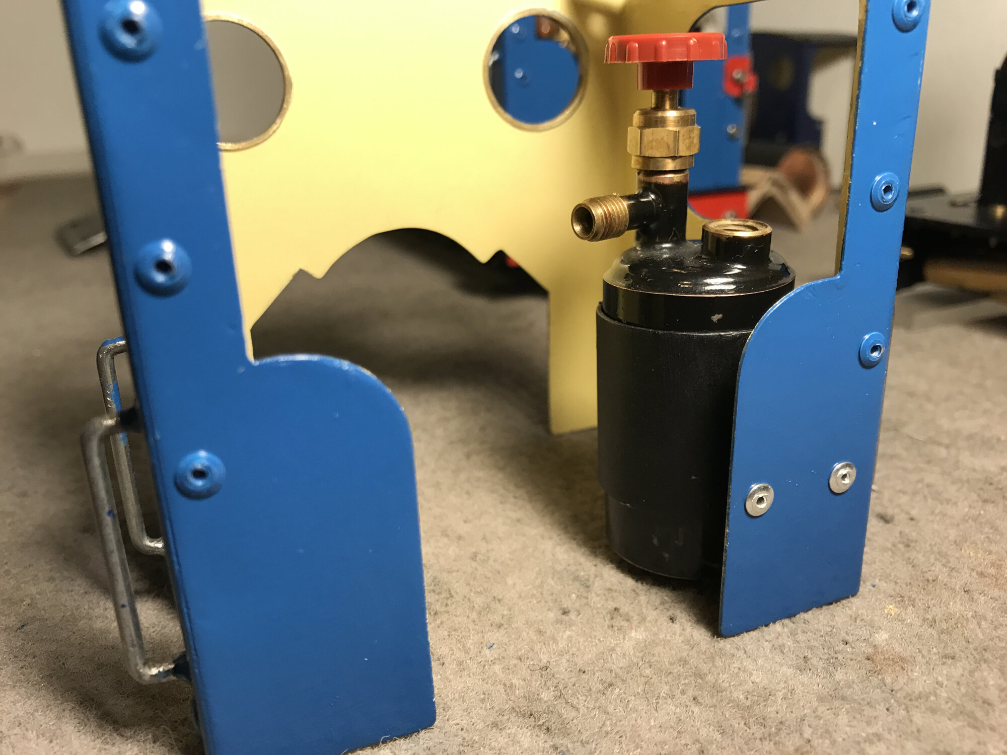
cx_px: 504
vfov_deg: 49.7
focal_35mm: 28
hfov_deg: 63.4
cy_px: 378
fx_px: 815
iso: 25
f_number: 1.8
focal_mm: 3.99
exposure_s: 1/33
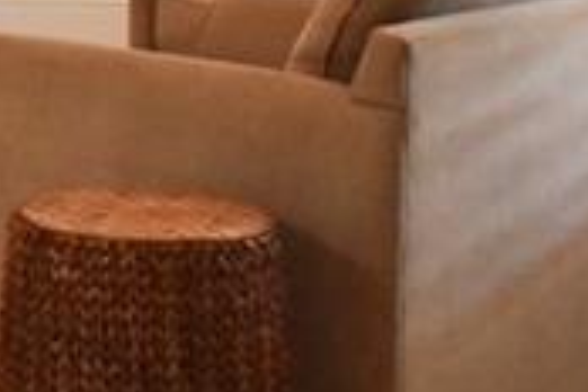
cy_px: -318
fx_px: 2597
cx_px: -784
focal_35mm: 159
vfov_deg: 8.3
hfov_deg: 11.0
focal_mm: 18
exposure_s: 1/125
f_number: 3.5
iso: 800
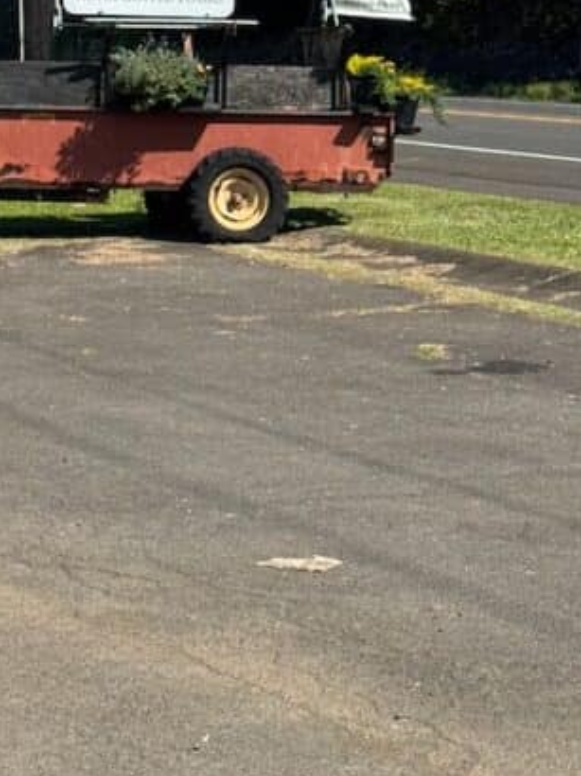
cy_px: 102
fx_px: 2688
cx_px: -36
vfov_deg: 16.2
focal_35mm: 120
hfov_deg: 12.2
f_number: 1.78
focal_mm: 6.76
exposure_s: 1/3610
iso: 64
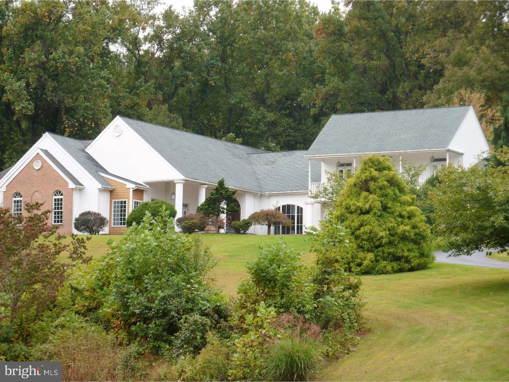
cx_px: 254
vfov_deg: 11.6
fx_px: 1882
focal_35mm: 128
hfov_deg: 15.4
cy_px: 191
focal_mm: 21
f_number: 4.4
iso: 80
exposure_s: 1/80
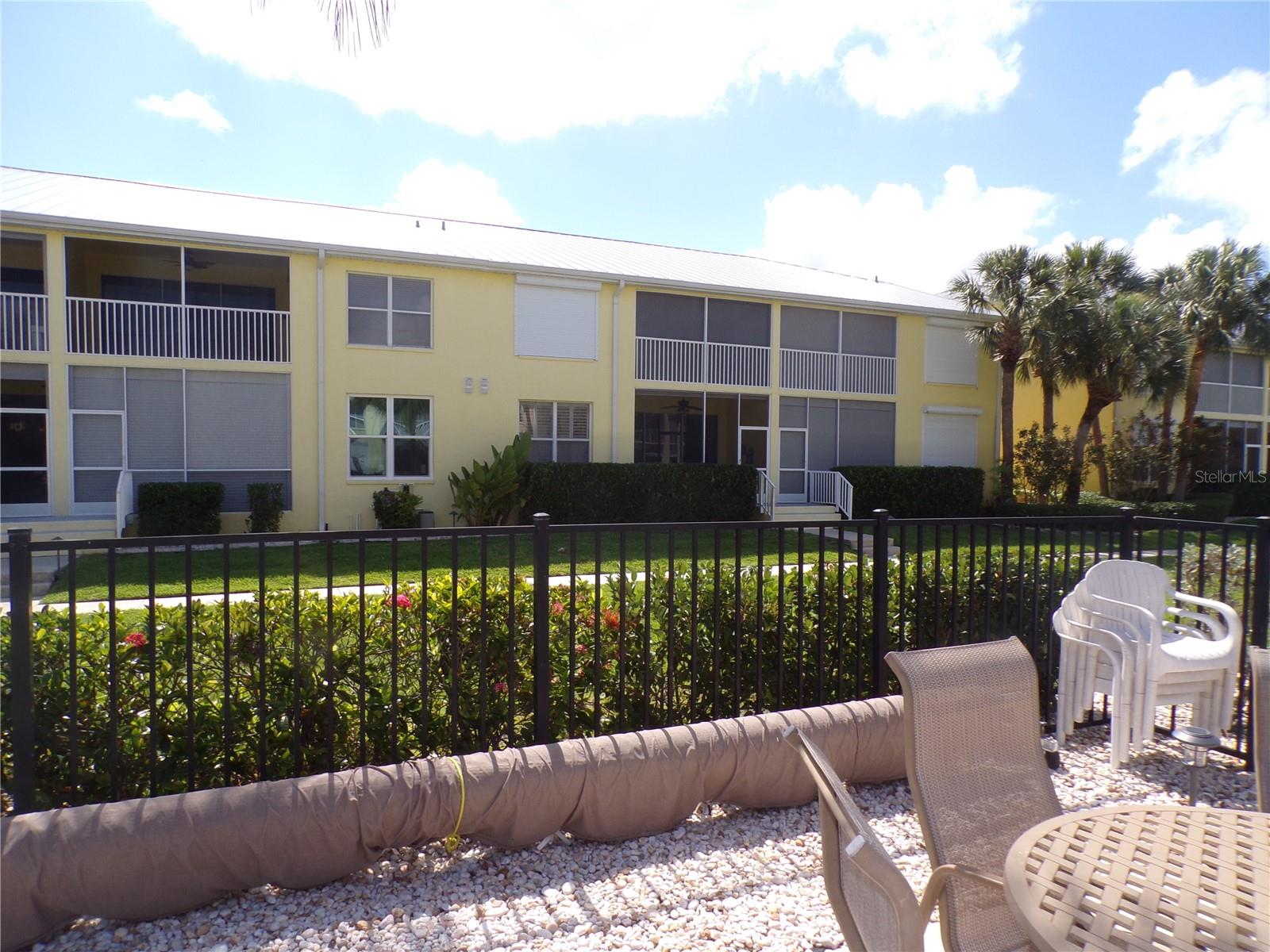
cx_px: 635
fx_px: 881
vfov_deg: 56.8
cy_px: 476
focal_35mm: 24
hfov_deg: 71.6
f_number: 5.8
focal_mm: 4.3
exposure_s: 1/220
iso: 80
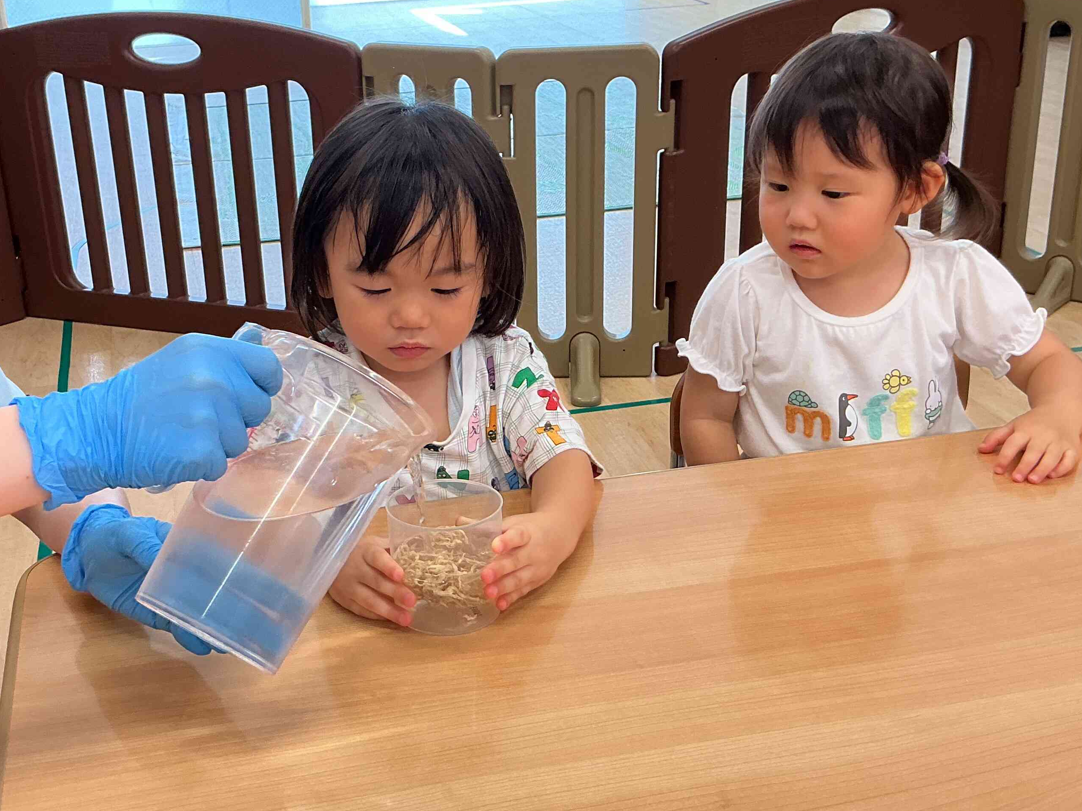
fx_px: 1438
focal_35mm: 46
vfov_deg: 31.5
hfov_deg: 41.0
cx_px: 414
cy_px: 406
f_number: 1.8
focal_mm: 3
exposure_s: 1/120
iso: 40
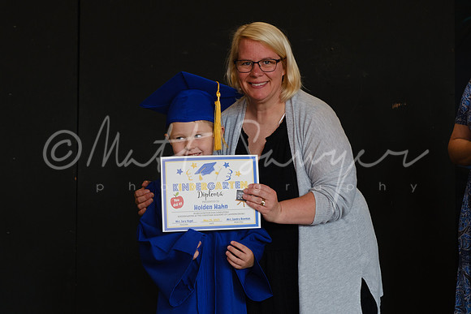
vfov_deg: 16.3
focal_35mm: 84
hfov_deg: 24.2
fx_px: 1097
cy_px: 168
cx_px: 197
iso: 800
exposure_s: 1/125
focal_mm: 44.1
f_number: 4
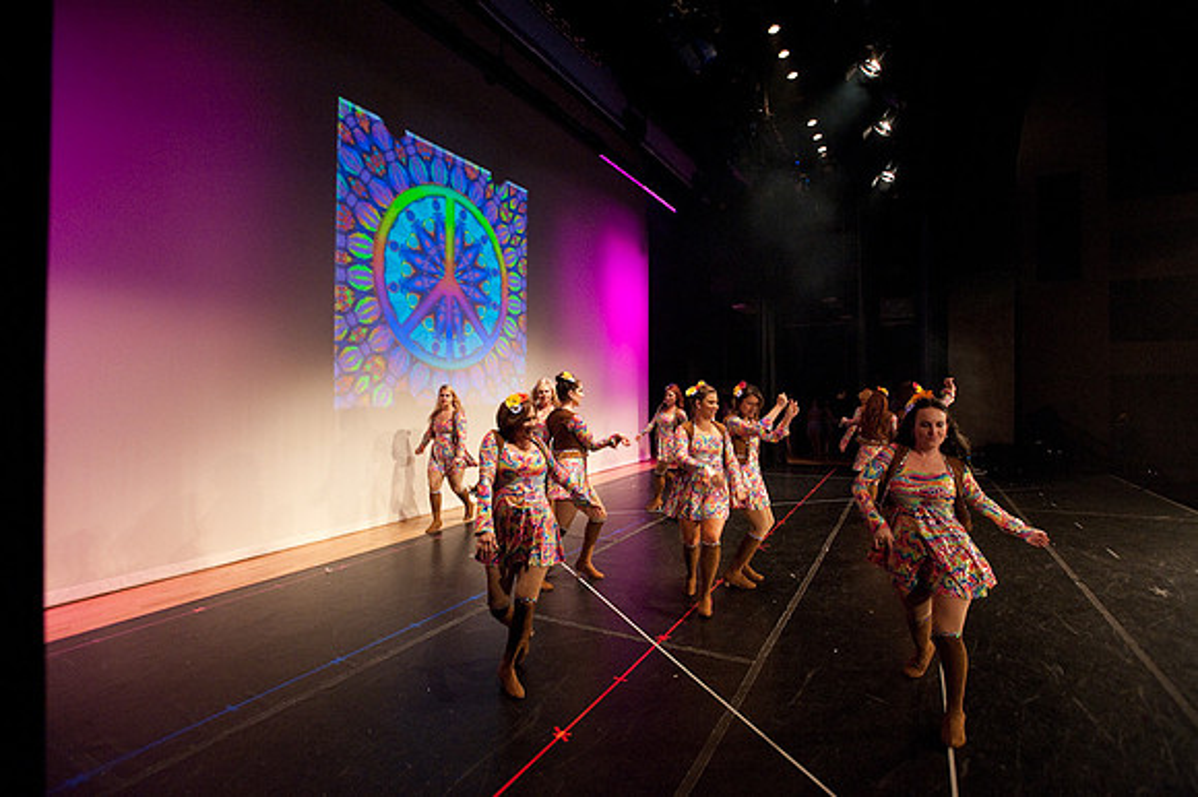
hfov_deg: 93.3
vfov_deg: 70.4
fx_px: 565
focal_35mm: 17
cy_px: 398
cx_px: 599
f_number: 4
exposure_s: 1/200
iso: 3200
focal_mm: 17
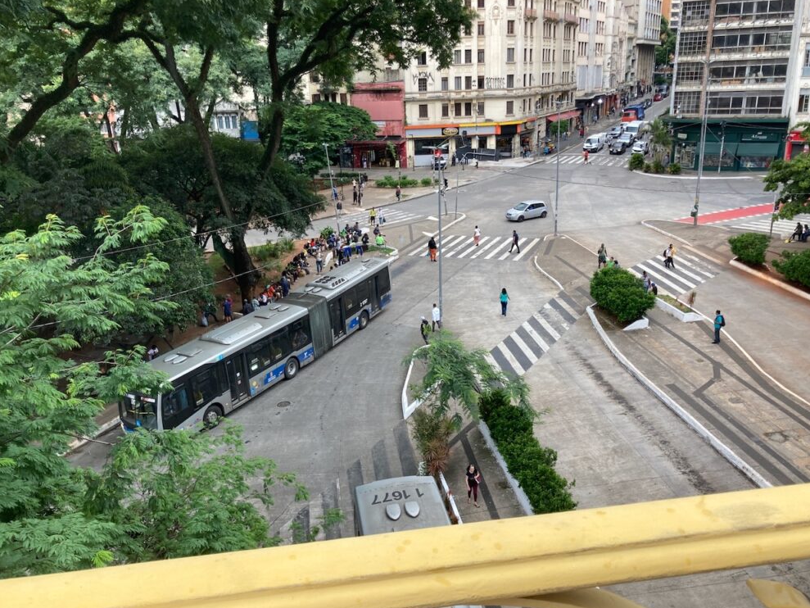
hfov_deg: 61.7
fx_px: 679
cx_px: 405
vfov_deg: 48.2
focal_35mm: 29
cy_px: 311
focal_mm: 3.99
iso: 20
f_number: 1.8
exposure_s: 1/149
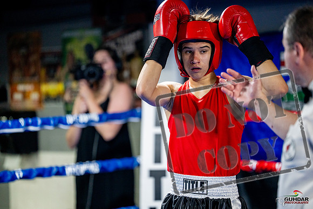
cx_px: 156
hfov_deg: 13.7
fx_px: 1304
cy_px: 104
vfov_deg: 9.2
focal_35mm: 150
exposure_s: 1/1000
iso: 4000
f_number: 2
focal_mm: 150
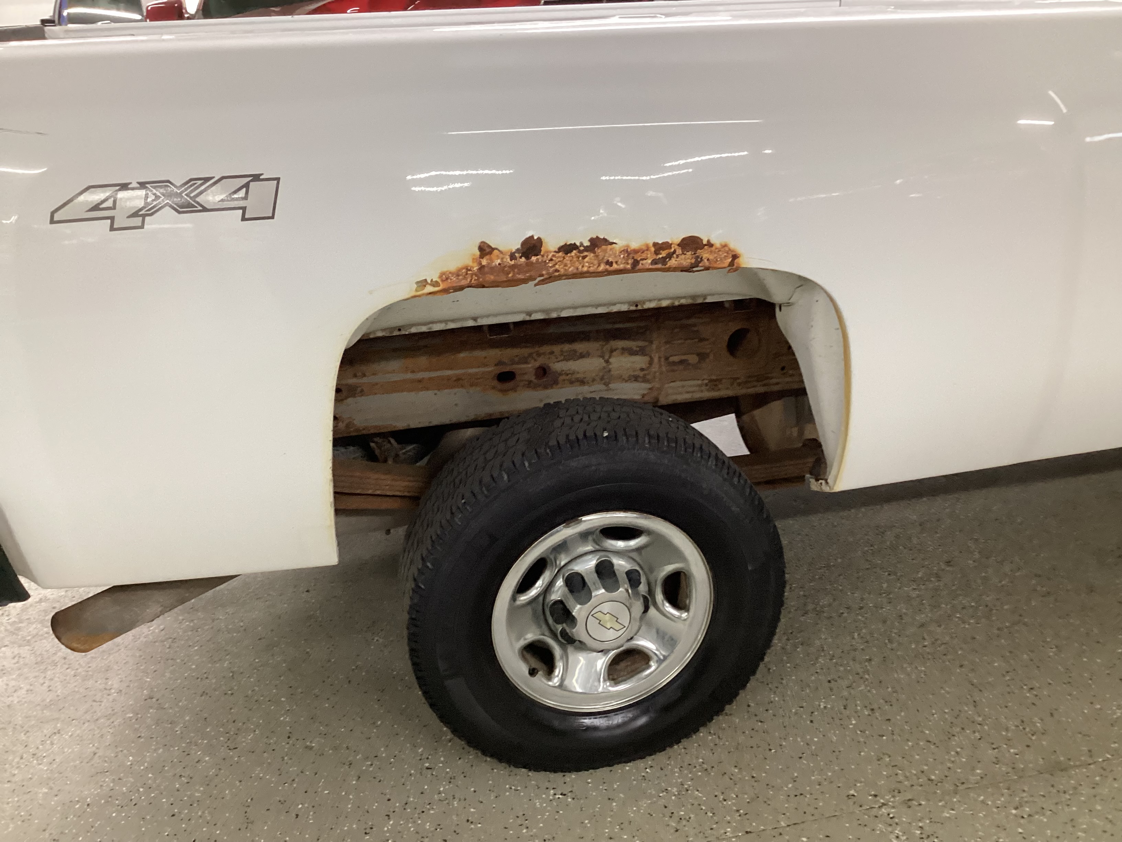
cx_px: 561
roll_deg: +1.7
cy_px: 421
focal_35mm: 31
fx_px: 1005
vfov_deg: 45.4
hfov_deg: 58.4
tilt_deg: -19.1
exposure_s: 1/50
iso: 250
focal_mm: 3.3
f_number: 2.4
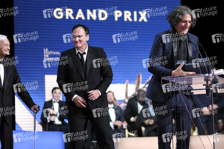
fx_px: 522
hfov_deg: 24.2
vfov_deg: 16.2
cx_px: 112
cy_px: 74
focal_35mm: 84
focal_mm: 56
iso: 1000
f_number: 1.2
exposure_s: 1/500
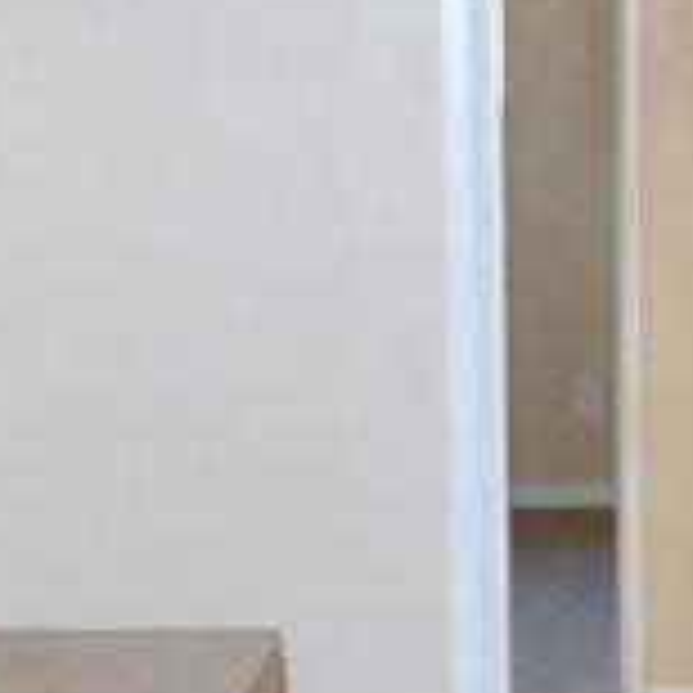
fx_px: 3058
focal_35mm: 135
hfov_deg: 12.1
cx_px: 1161
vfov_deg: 12.9
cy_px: 477
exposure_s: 1/30
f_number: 3
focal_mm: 4
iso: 200
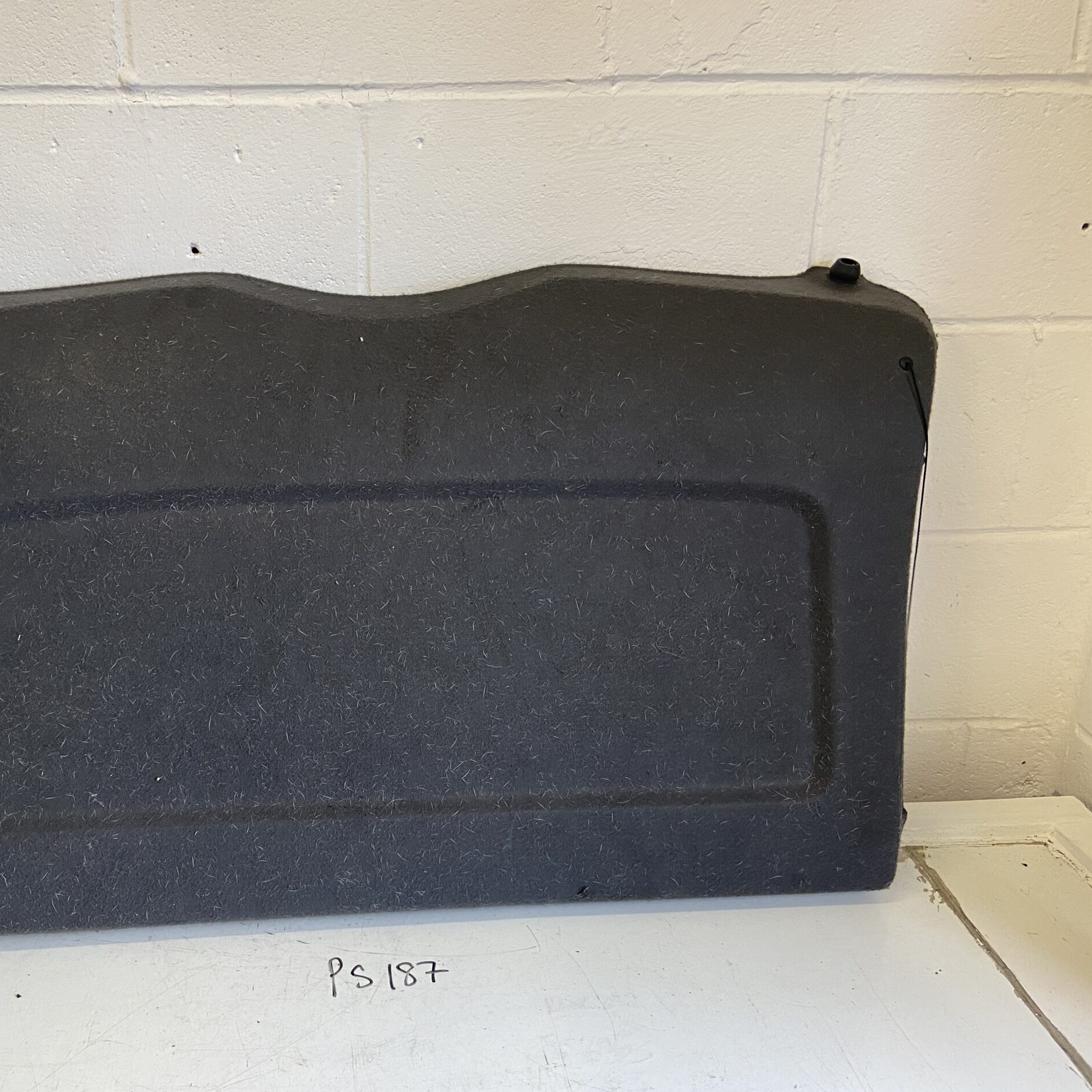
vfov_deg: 52.5
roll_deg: +0.1
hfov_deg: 51.8
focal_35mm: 31
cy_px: 546
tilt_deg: -19.4
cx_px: 388
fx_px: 1106
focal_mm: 4.25
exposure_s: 1/50
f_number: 1.8
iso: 64
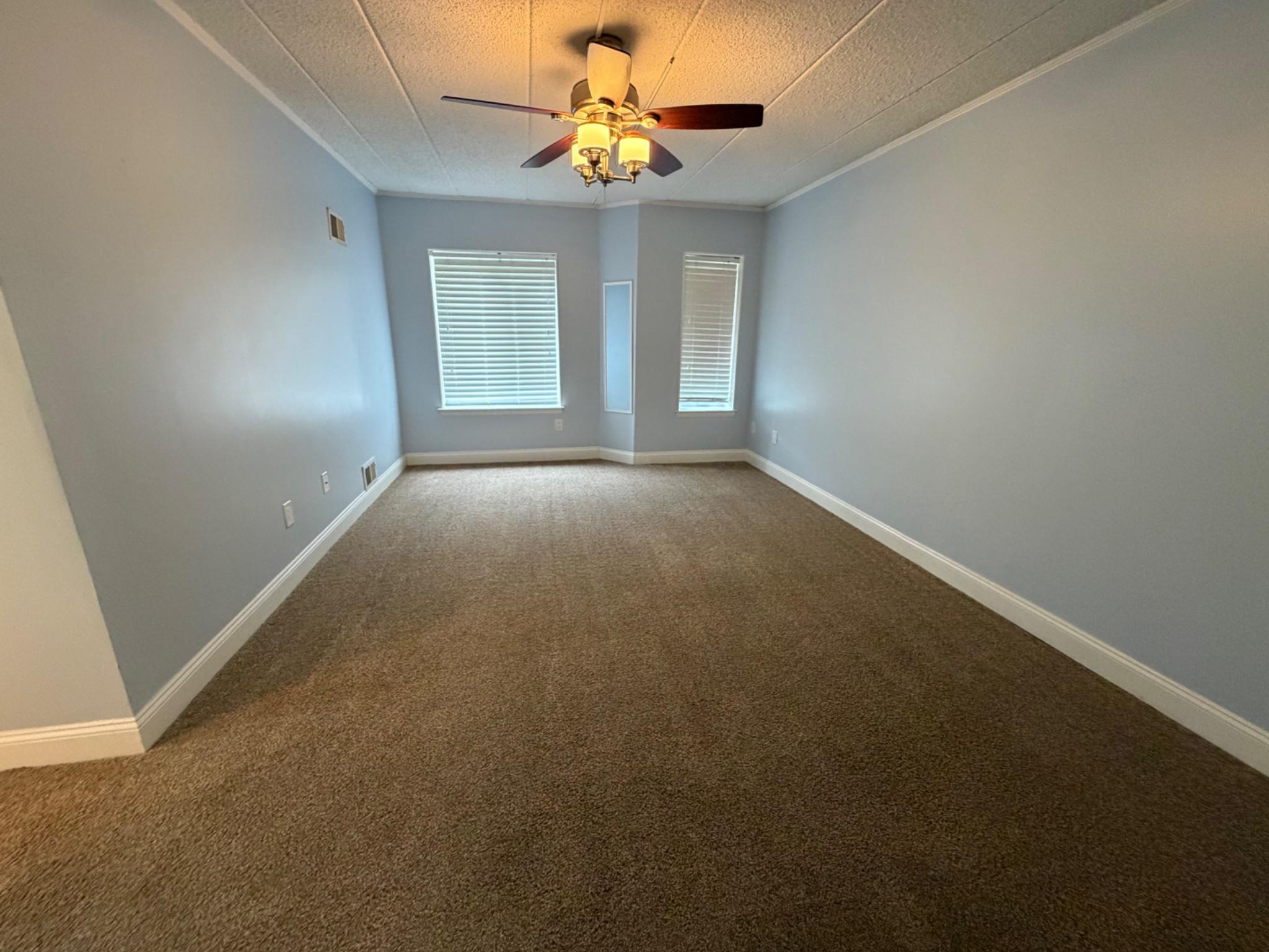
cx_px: 634
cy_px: 476
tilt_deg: -15.3
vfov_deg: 85.7
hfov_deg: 102.1
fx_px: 513
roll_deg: +0.3
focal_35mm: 14
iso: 400
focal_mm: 2.22
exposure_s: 1/60
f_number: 2.2
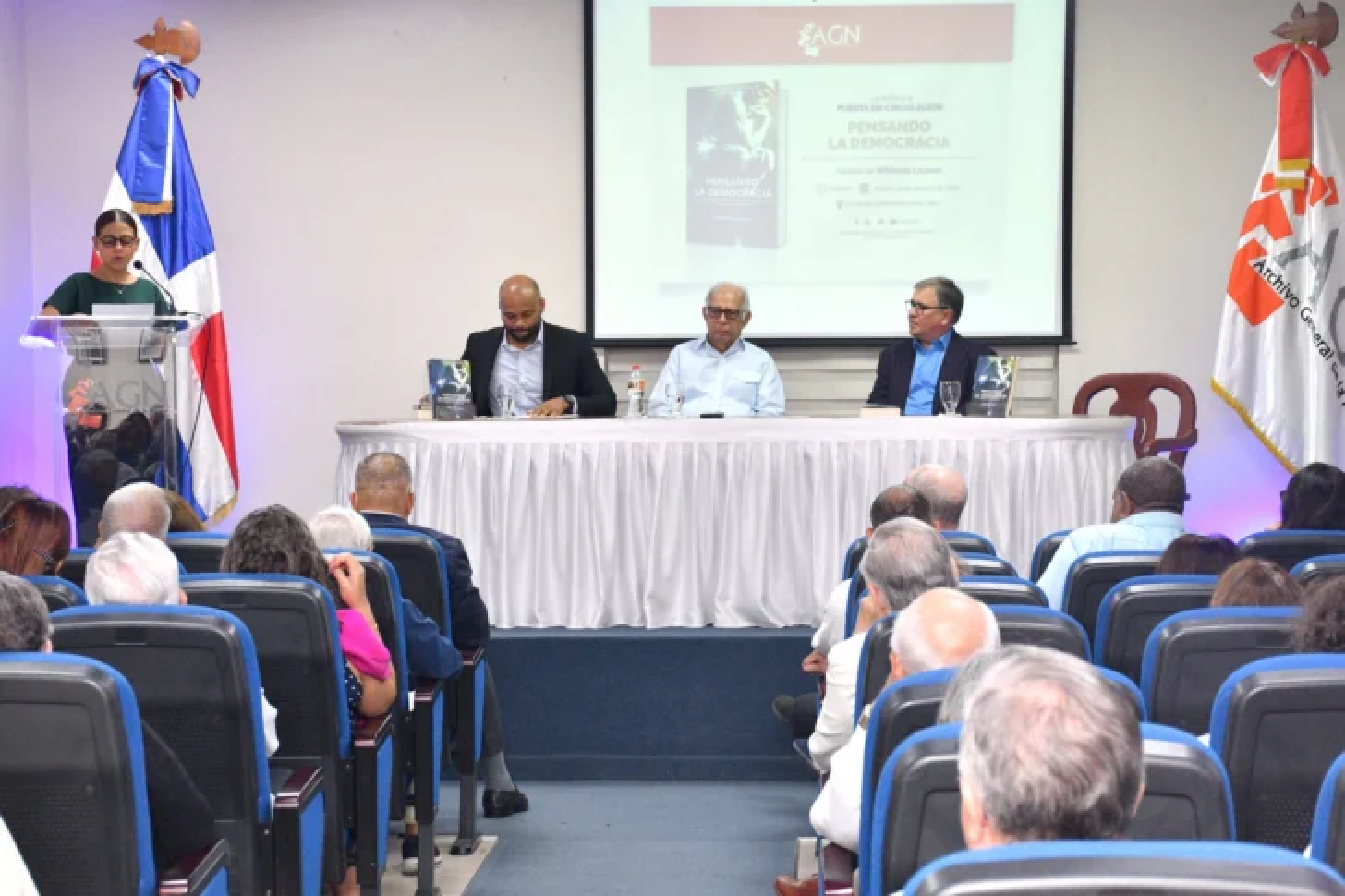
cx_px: 672
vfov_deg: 18.2
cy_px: 448
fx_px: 2801
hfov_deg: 27.0
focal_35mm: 75
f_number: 5.6
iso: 1250
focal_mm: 50
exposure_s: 1/125
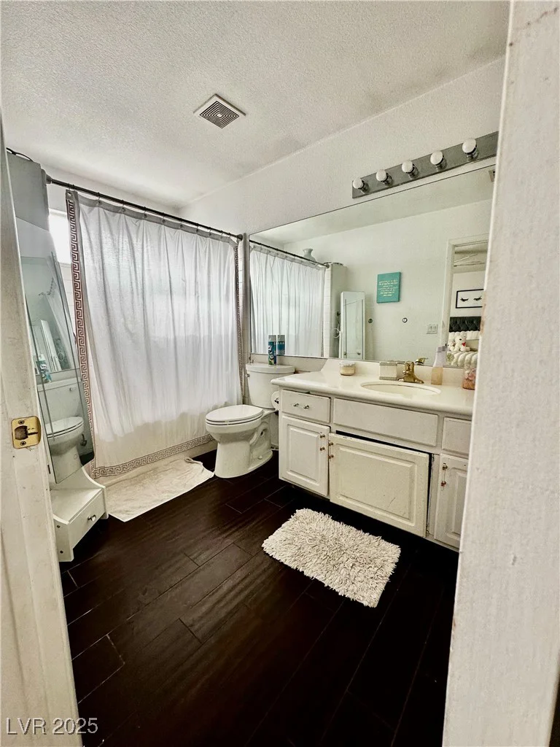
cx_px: 280
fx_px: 302
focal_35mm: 14
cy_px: 374
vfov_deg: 102.1
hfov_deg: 85.7
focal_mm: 2.22
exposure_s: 1/120
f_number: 2.2
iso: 100
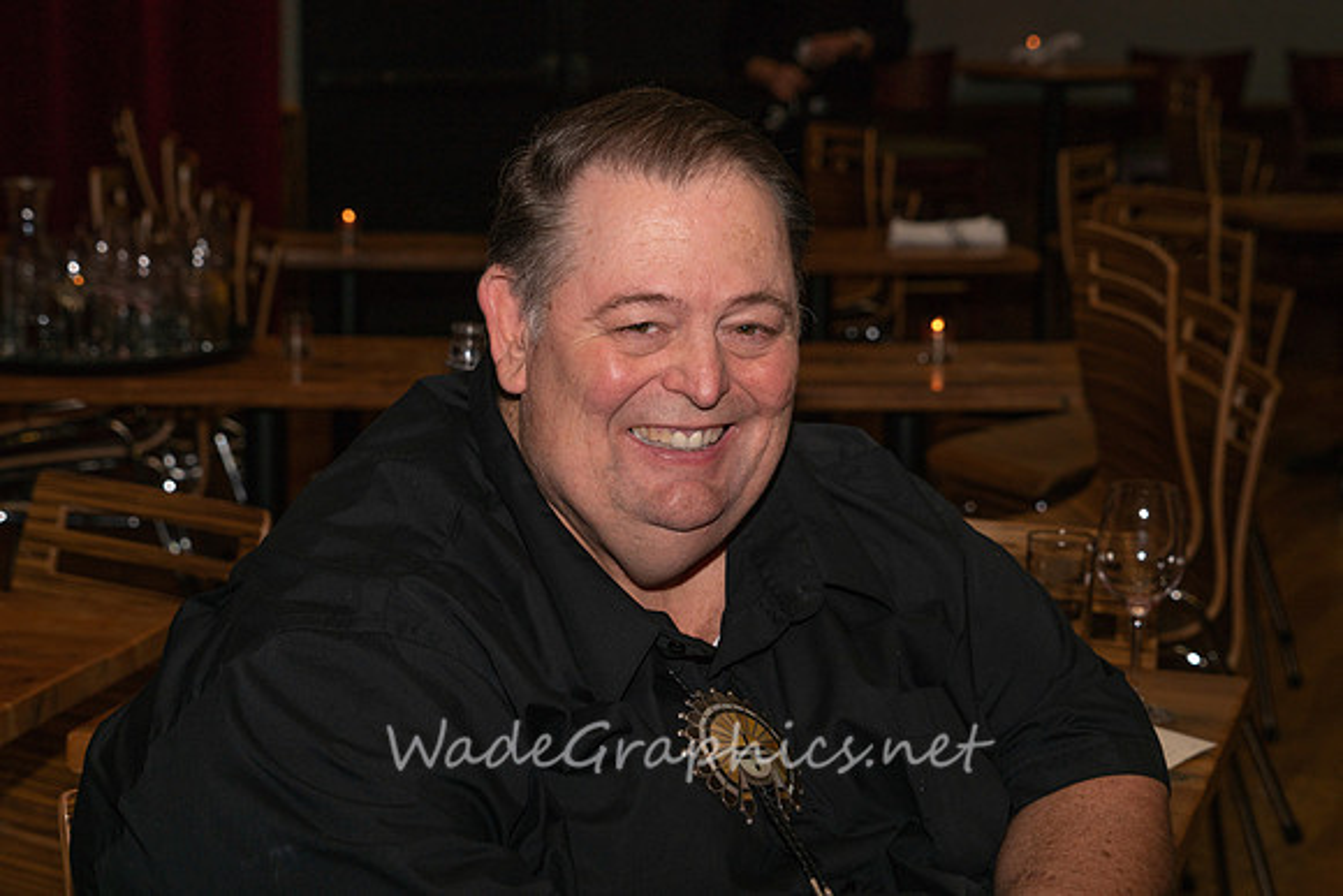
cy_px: 448
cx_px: 672
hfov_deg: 24.8
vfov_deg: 16.7
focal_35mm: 82
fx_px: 3060
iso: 500
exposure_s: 1/100
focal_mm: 82
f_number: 8
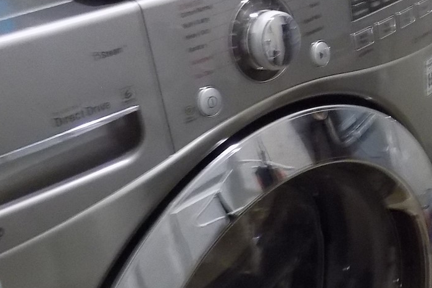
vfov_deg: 19.4
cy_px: 115
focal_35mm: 70
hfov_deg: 27.1
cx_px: 442
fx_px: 840
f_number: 3.1
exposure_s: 1/8
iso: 400
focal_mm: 4
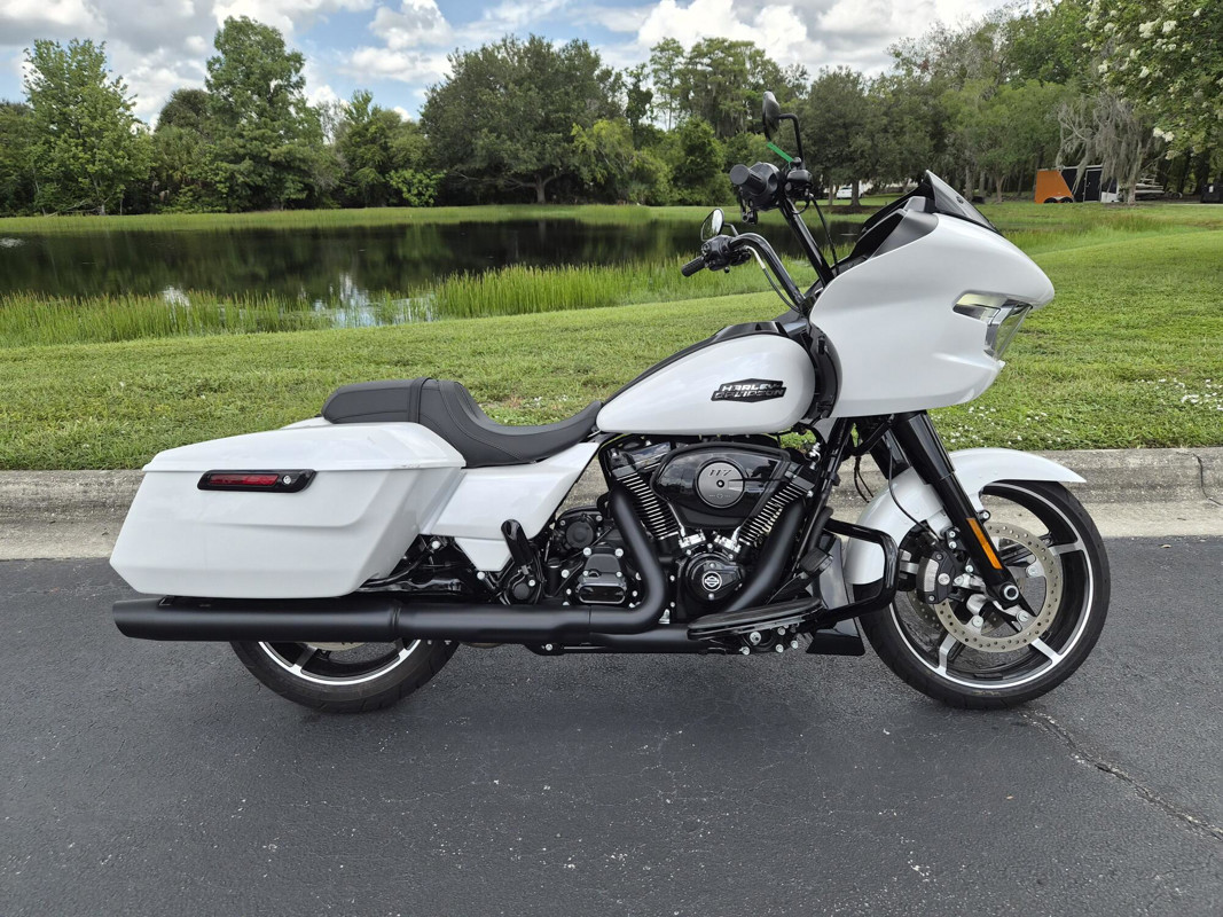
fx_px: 813
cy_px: 458
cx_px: 612
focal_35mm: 23
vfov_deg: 58.9
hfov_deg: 73.9
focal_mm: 5.4
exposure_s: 1/2664
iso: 80
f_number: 1.8
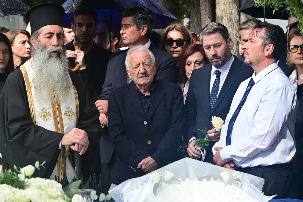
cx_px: 104
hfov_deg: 16.1
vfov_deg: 10.8
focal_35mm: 127
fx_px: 1069
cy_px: 75
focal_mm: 84
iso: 320
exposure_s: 1/640
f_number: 5.6
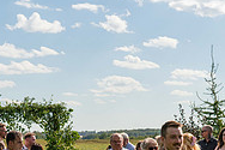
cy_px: 179
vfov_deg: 12.4
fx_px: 674
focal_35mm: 108
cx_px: 138
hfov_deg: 18.9
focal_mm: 35
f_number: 4.5
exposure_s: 1/3200
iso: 400
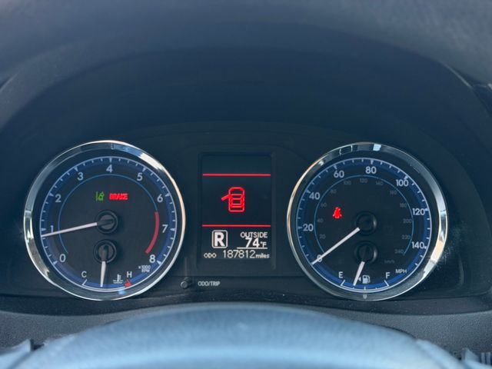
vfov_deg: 30.3
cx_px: 246
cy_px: 184
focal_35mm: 48
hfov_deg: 39.7
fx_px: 682
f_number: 1.78
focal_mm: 6.76
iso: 125
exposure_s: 1/108
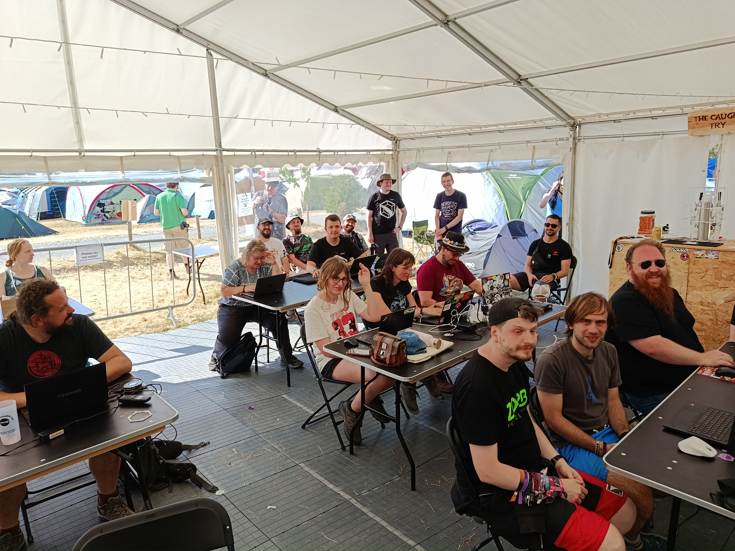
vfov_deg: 56.8
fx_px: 510
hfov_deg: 71.6
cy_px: 276
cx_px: 368
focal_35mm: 24
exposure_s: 1/141
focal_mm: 5.24
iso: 50
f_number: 1.7
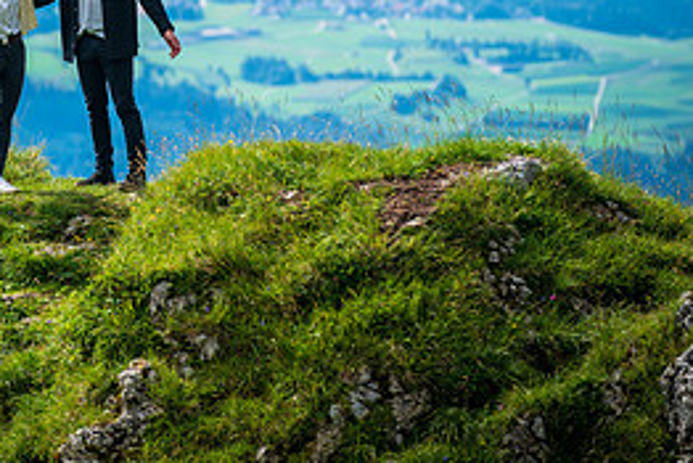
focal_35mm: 442
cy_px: -42
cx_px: 0
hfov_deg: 4.7
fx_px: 8513
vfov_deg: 3.1
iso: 100
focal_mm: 200
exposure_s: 1/1000
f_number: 4
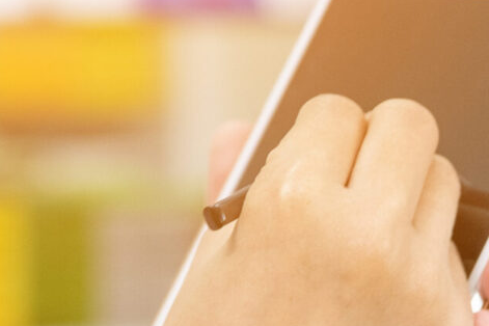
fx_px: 4591
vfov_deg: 4.0
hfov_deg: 6.0
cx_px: 763
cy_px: 528
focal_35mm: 338
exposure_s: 1/80
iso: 800
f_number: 2.8
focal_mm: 55
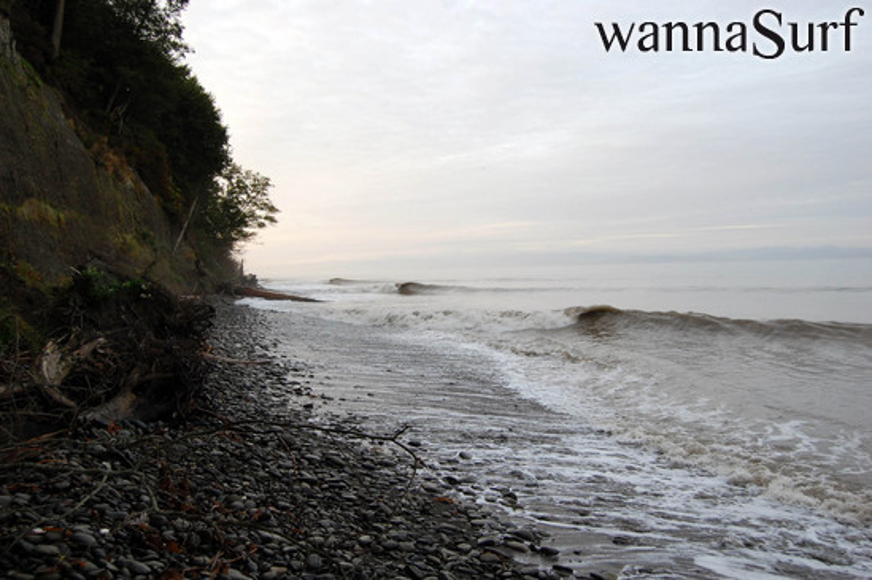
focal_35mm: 33
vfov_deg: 39.9
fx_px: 799
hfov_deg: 57.3
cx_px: 436
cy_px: 290
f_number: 5.6
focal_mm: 22
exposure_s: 1/100
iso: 400
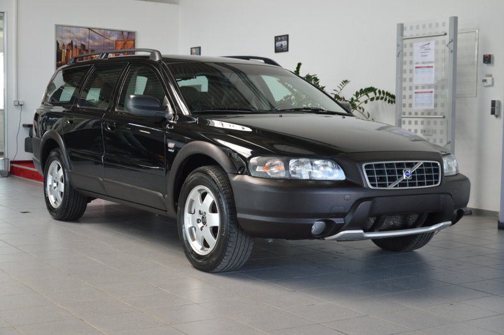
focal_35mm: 52
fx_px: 734
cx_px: 252
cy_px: 168
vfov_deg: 25.7
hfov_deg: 37.9
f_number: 5
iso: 400
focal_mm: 35
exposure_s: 1/100
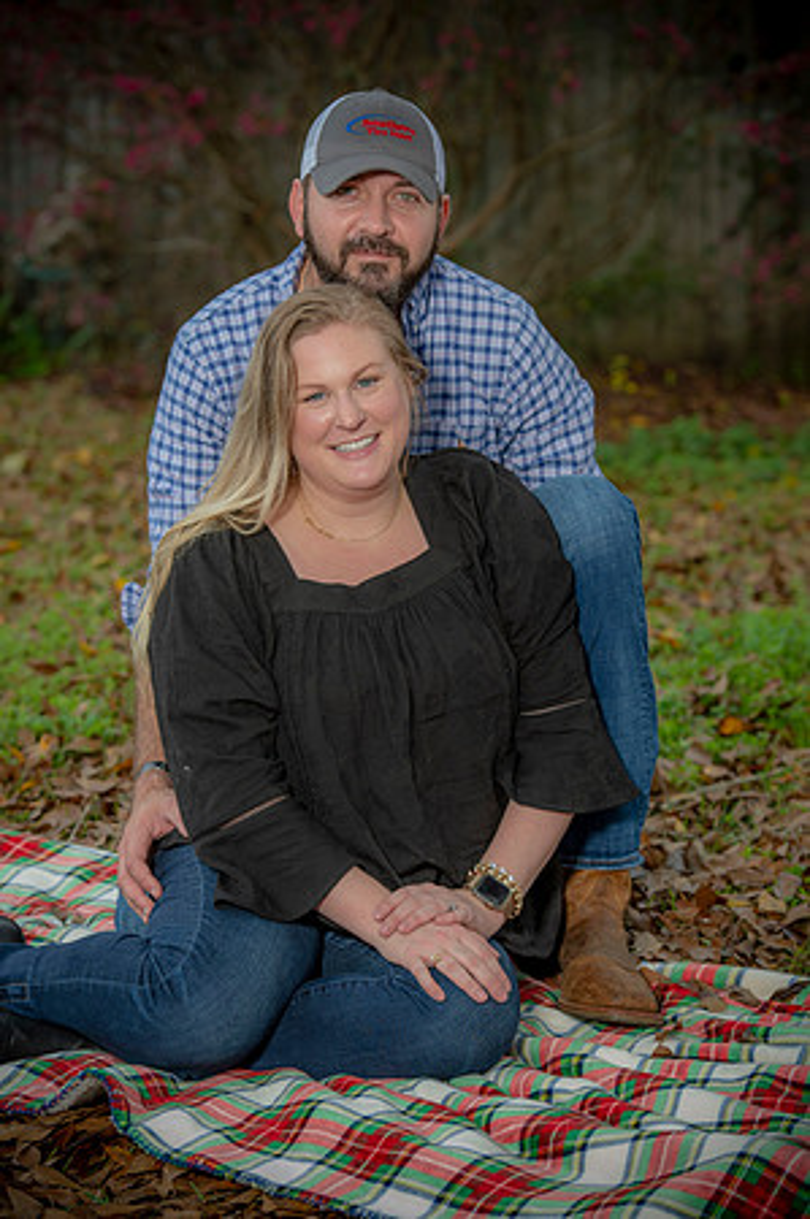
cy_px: 610
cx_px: 405
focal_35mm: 116
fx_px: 3924
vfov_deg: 17.7
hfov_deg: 11.8
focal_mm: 116
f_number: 5
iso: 160
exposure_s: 1/200
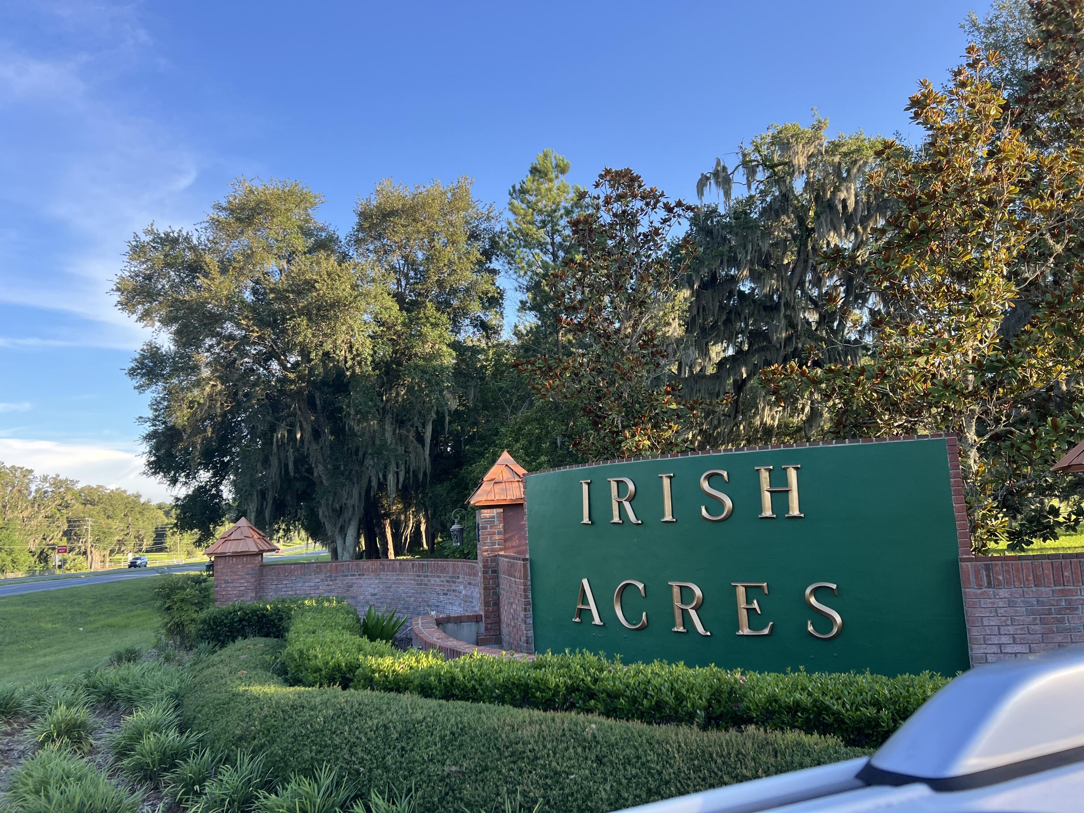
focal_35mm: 26
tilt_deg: +7.7
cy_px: 406
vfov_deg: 53.1
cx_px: 542
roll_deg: +1.1
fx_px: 814
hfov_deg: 67.3
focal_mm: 5.7
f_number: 1.5
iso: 50
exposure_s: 1/614
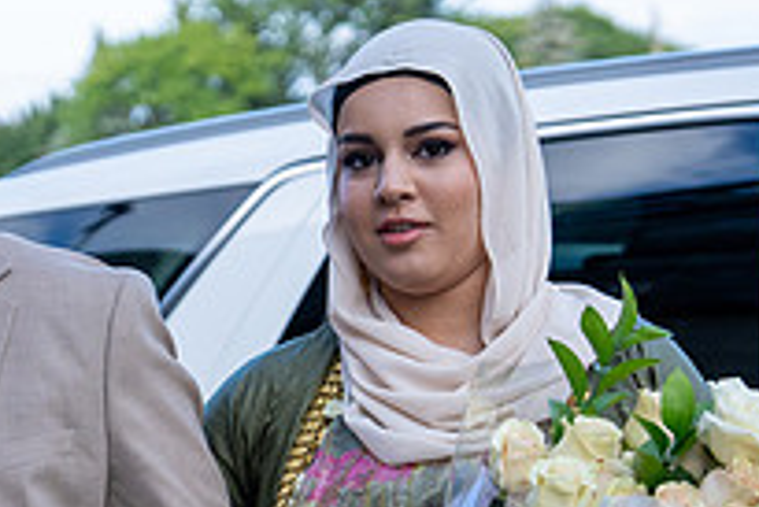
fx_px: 2743
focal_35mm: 130
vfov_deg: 10.5
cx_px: 107
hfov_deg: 15.6
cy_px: 520
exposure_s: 1/4000
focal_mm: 46
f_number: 2.8
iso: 800
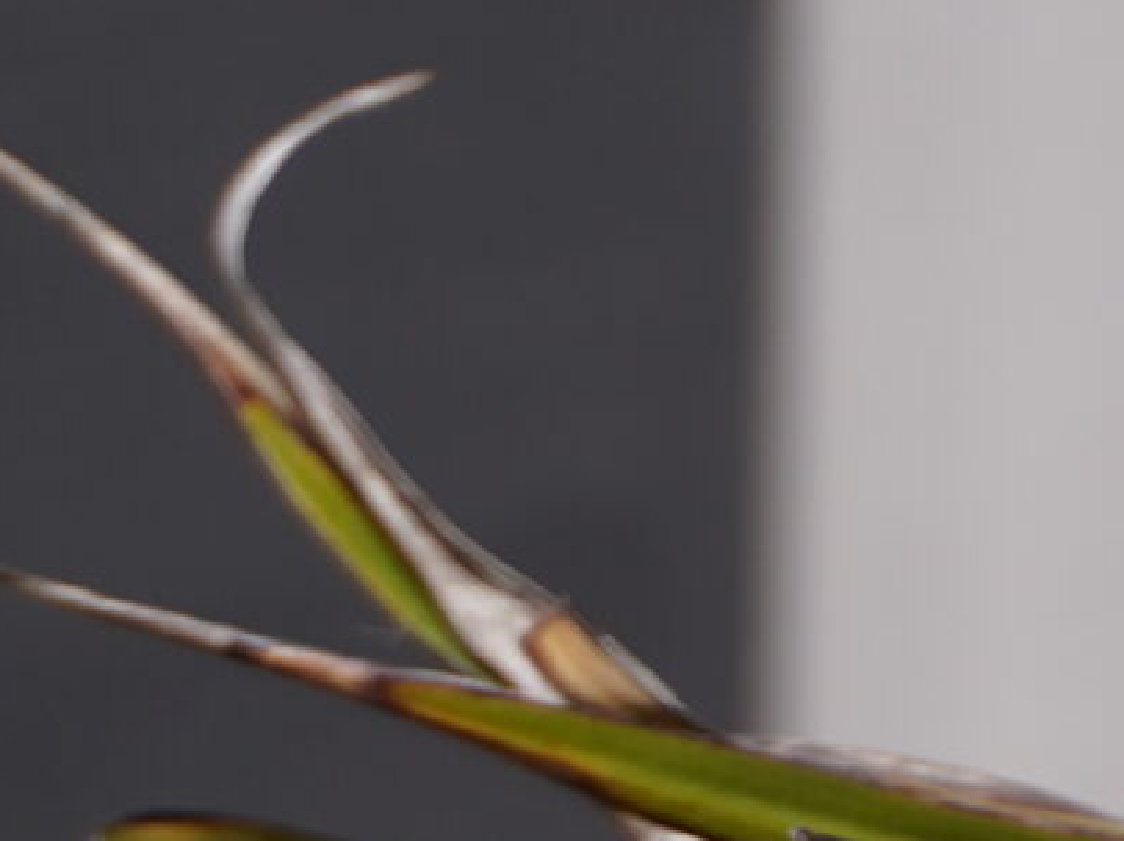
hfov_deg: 4.2
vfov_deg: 3.2
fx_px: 14765
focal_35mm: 455
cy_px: -723
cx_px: 3162
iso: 100
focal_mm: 50
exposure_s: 1/1000
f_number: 5.6
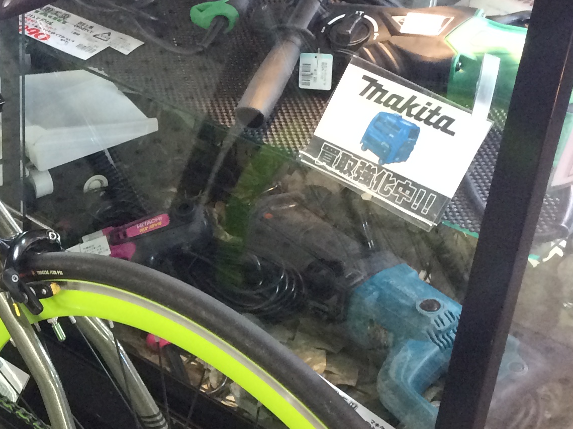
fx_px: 1374
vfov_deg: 17.7
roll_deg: +1.8
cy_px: 280
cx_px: -61
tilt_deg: -37.1
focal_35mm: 83
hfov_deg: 22.2
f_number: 2.2
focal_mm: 4.15
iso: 200
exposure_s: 1/33
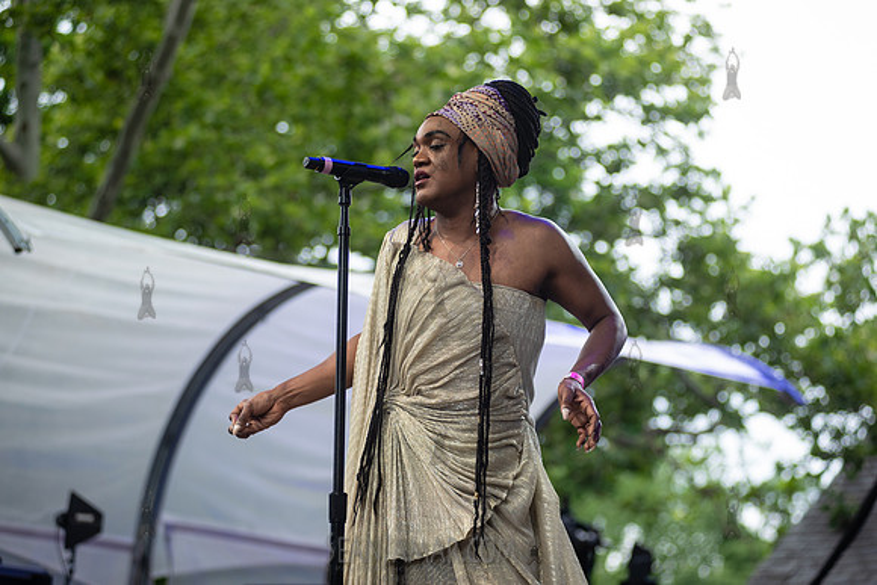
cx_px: 438
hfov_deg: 20.4
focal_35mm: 100
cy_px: 292
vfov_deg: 13.7
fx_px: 2437
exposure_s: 1/640
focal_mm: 100
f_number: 3.5
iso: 500
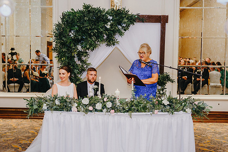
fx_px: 336
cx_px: 113
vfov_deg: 25.5
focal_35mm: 53
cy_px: 82
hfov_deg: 37.5
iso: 1000
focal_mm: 35
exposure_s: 1/200
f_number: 2.2
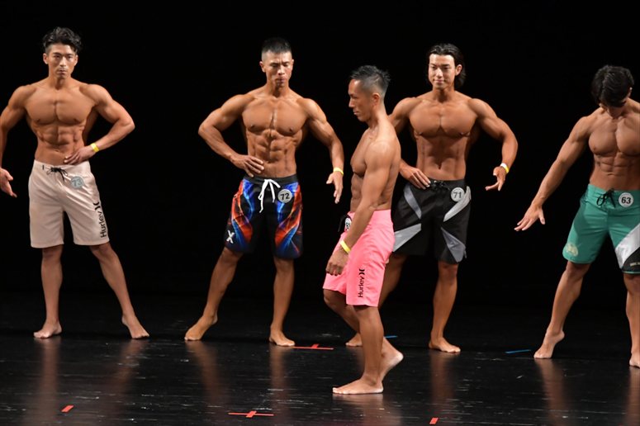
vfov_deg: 5.1
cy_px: 213
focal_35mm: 270
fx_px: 4798
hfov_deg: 7.6
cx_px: 320
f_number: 5.6
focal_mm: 180
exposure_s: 1/400
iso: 3200
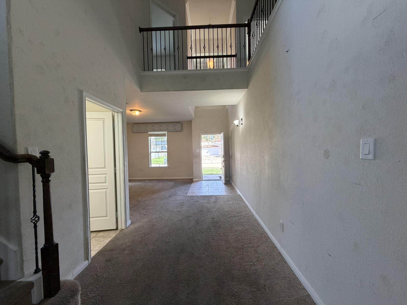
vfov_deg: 85.7
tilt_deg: -0.4
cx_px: 204
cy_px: 152
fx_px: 165
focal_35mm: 14
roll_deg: +0.7
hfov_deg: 102.1
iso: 200
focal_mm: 2.22
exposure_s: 1/60
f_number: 2.2
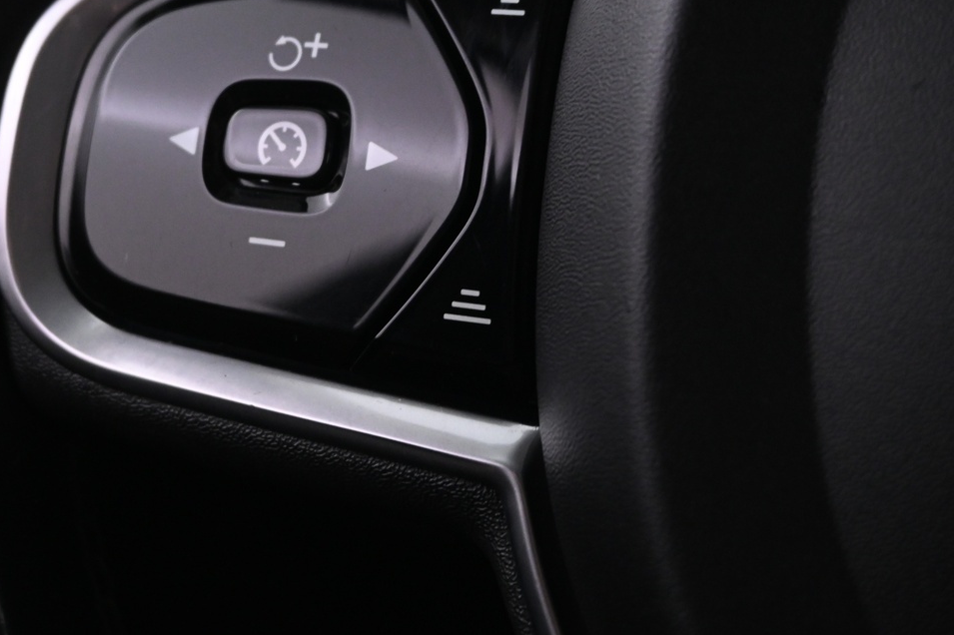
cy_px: 145
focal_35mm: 56
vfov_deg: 23.9
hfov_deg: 35.4
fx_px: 1483
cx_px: 341
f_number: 4
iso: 1600
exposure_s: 1/20
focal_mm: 22
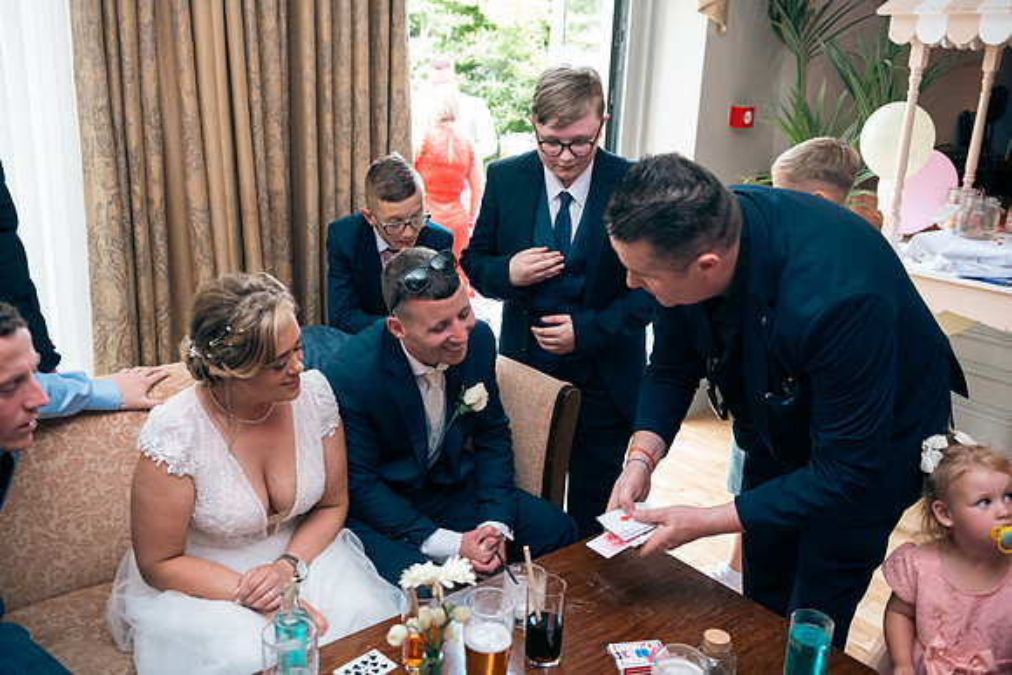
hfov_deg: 58.7
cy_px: 338
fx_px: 900
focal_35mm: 32
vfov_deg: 41.1
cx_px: 506
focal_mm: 32
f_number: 3.5
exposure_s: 1/160
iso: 800
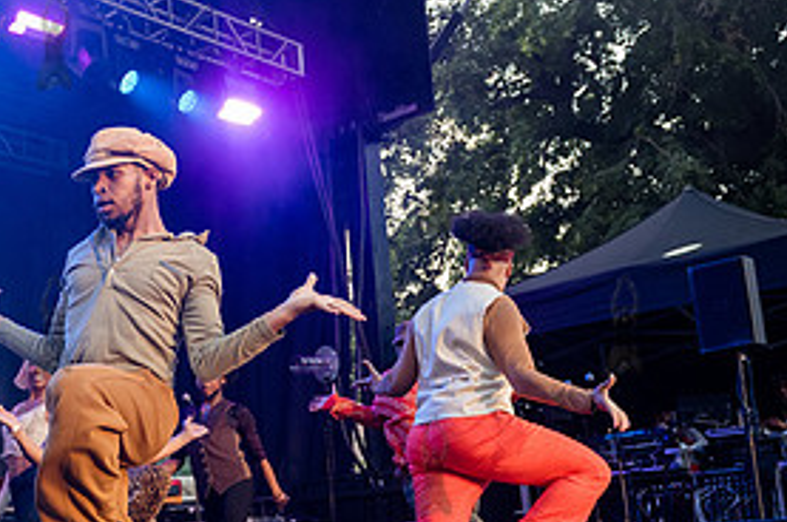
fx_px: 1245
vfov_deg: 23.5
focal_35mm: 57
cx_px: 160
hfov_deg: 34.1
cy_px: 375
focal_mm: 24
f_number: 3.2
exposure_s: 1/800
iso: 2000
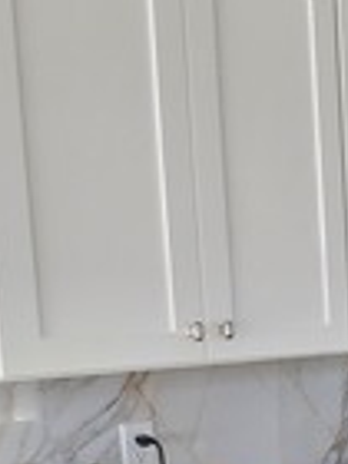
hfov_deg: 16.2
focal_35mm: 62
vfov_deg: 30.4
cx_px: 751
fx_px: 831
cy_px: 375
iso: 64
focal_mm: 2.2
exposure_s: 1/60
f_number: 2.2
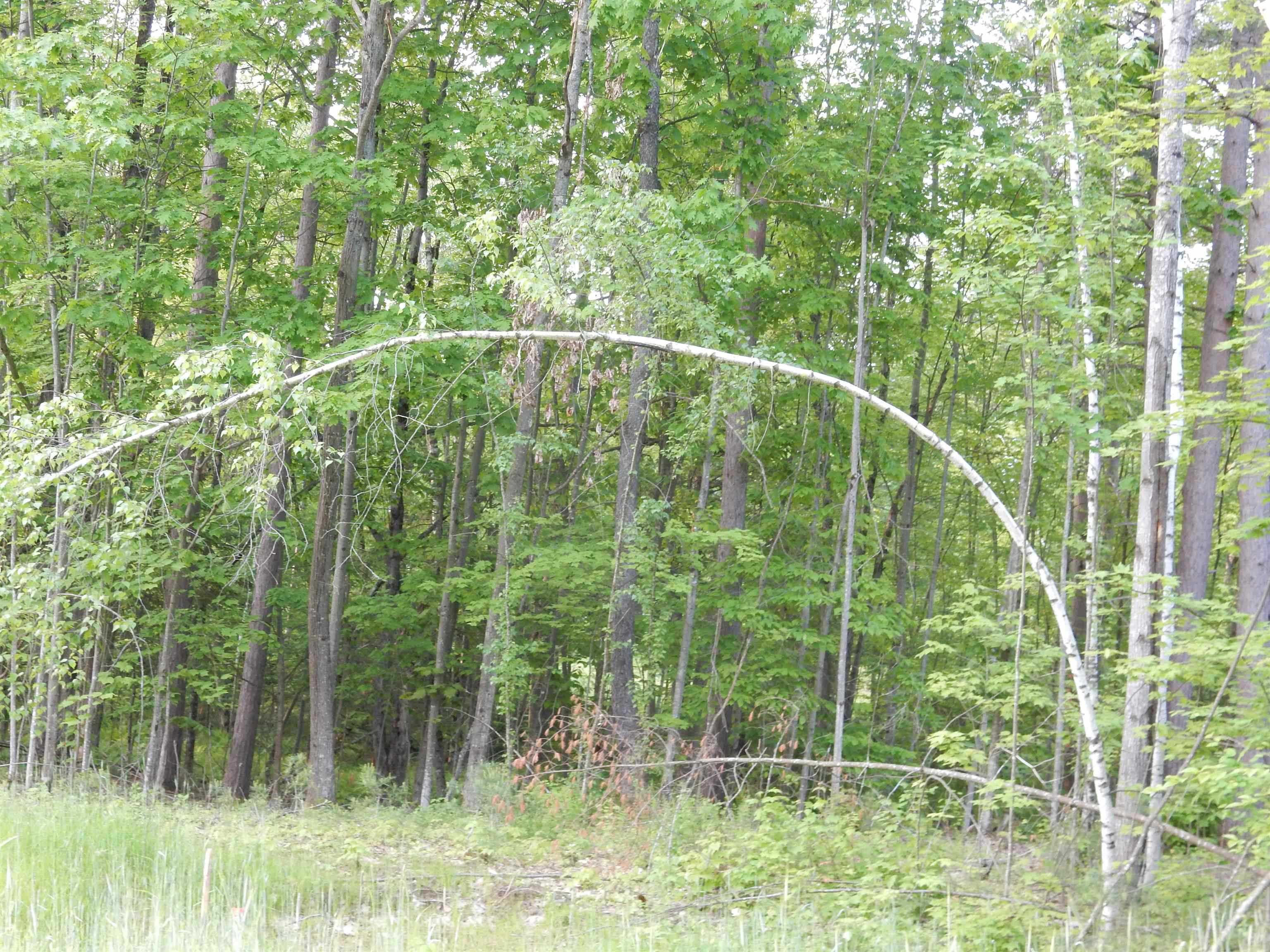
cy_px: 476
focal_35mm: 60
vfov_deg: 24.4
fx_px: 2201
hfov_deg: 32.2
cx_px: 635
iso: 160
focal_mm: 10.7
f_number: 4.5
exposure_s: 1/30
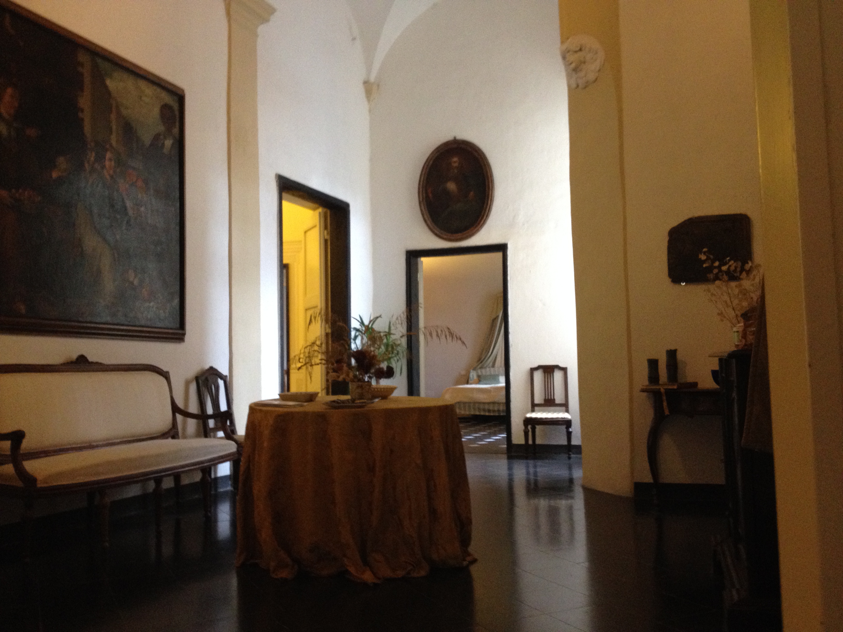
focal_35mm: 35
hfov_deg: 52.6
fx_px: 852
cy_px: 316
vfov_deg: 40.7
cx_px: 422
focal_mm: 4.28
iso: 320
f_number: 2.4
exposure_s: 1/20
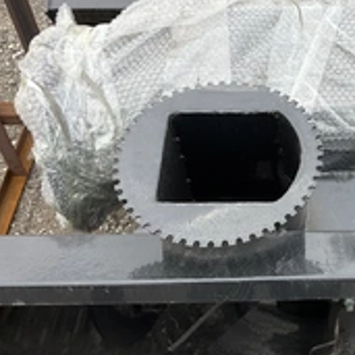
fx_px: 696
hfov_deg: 27.3
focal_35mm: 60
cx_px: 340
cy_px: 122
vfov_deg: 28.4
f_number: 1.8
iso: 25
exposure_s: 1/428
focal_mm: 3
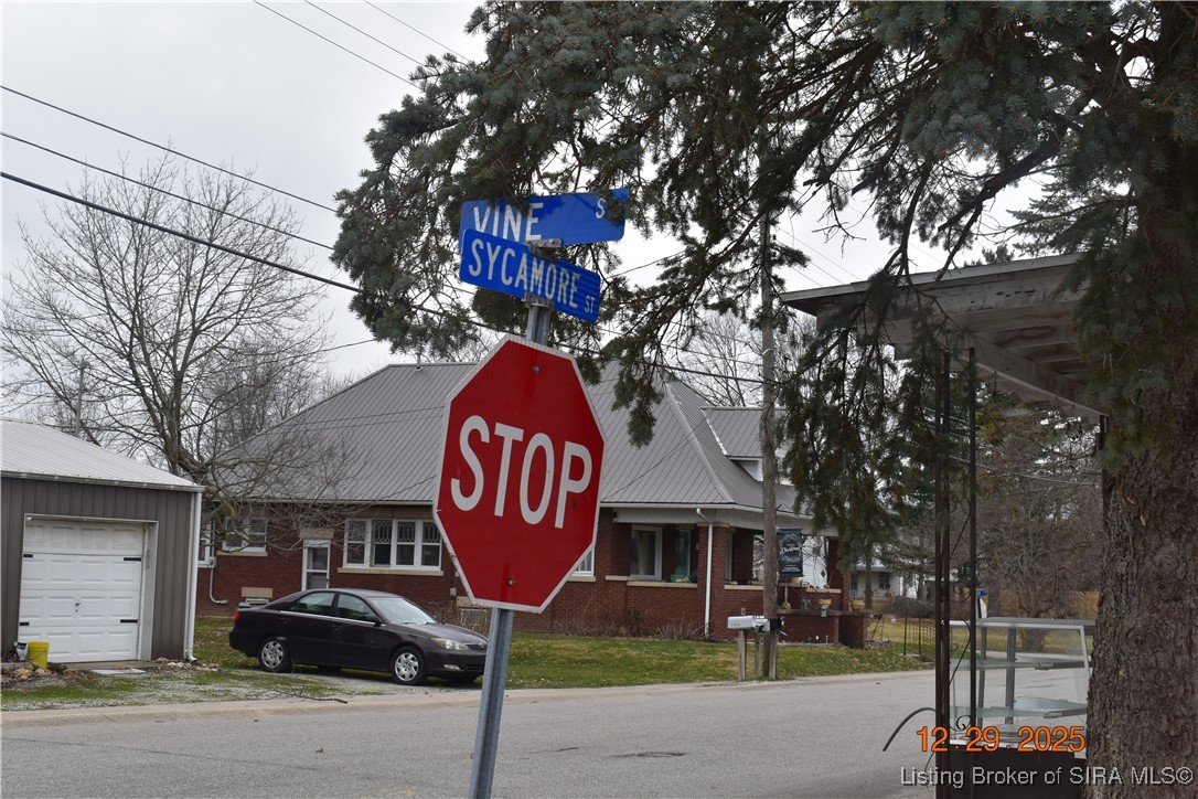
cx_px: 599
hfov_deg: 37.9
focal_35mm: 52
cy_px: 400
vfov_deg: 25.8
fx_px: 1747
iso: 400
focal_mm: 35
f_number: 9.5
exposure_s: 1/180
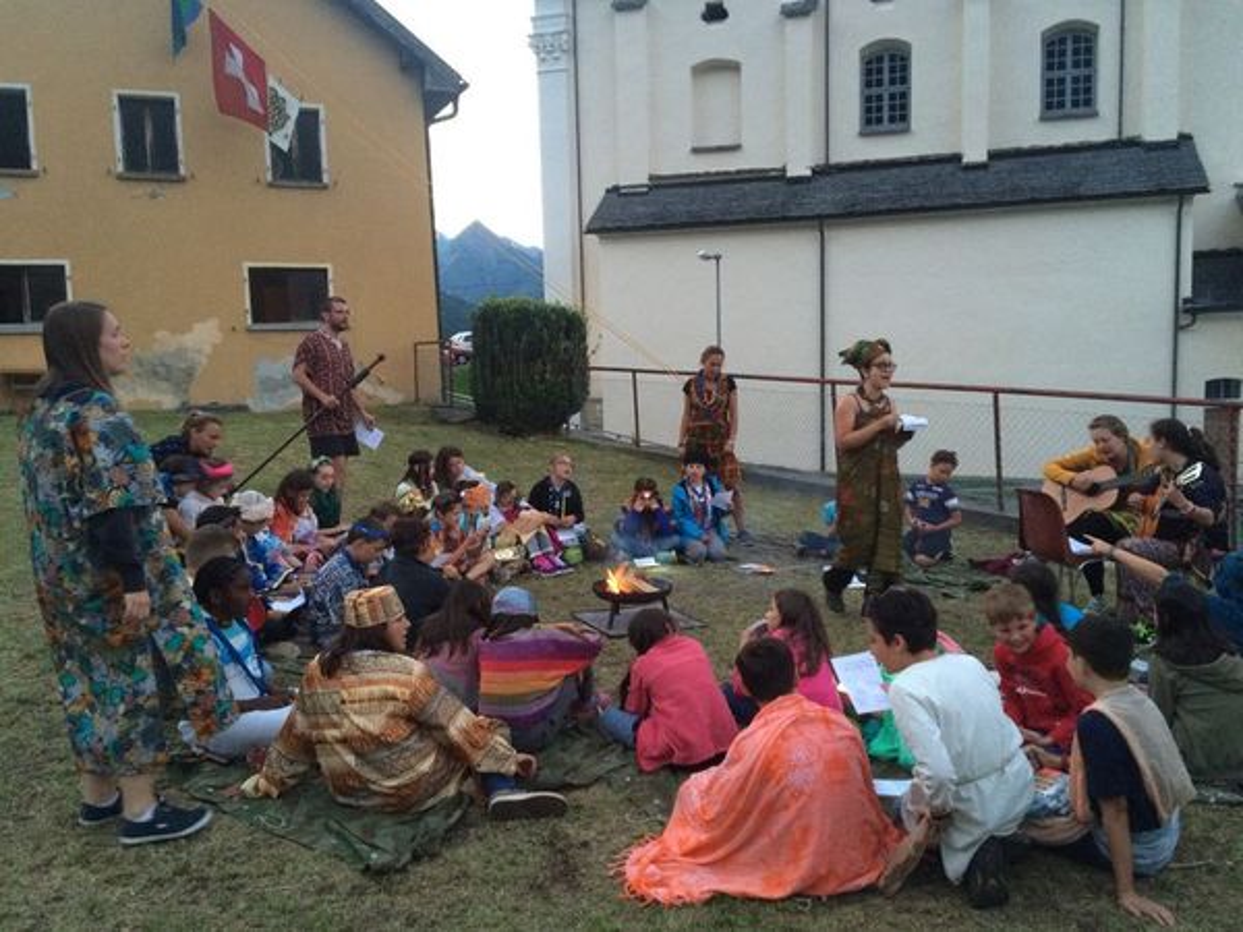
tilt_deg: -6.0
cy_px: 466
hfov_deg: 61.7
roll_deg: +2.8
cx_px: 622
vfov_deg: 48.2
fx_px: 1041
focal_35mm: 29
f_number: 2.2
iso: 250
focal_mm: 4.15
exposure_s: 1/20
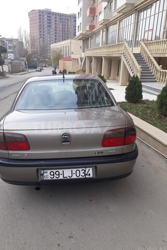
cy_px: 128
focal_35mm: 29
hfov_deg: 44.8
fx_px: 202
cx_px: 71
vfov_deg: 63.7
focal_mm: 3.6
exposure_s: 1/392
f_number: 1.9
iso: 40
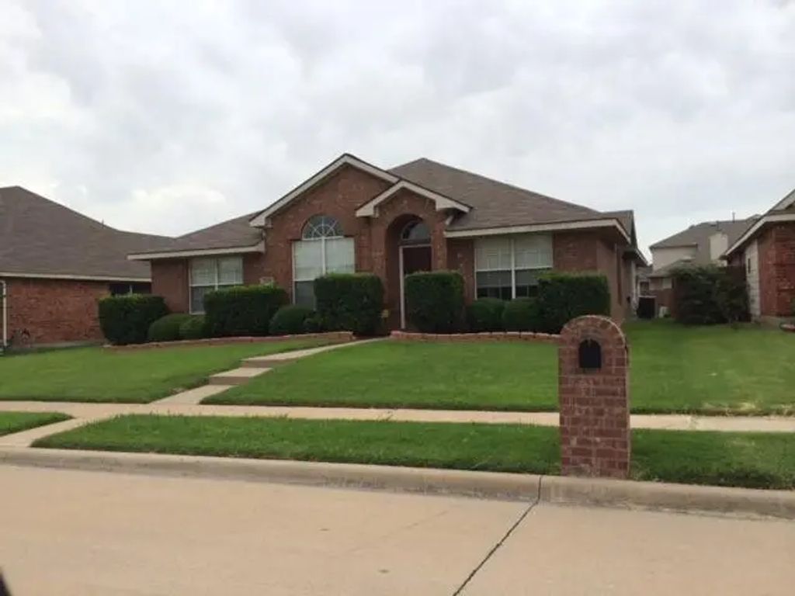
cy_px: 298
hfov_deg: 60.0
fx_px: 689
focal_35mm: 30
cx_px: 398
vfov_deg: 46.8
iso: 32
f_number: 2.2
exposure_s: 1/631
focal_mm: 4.12
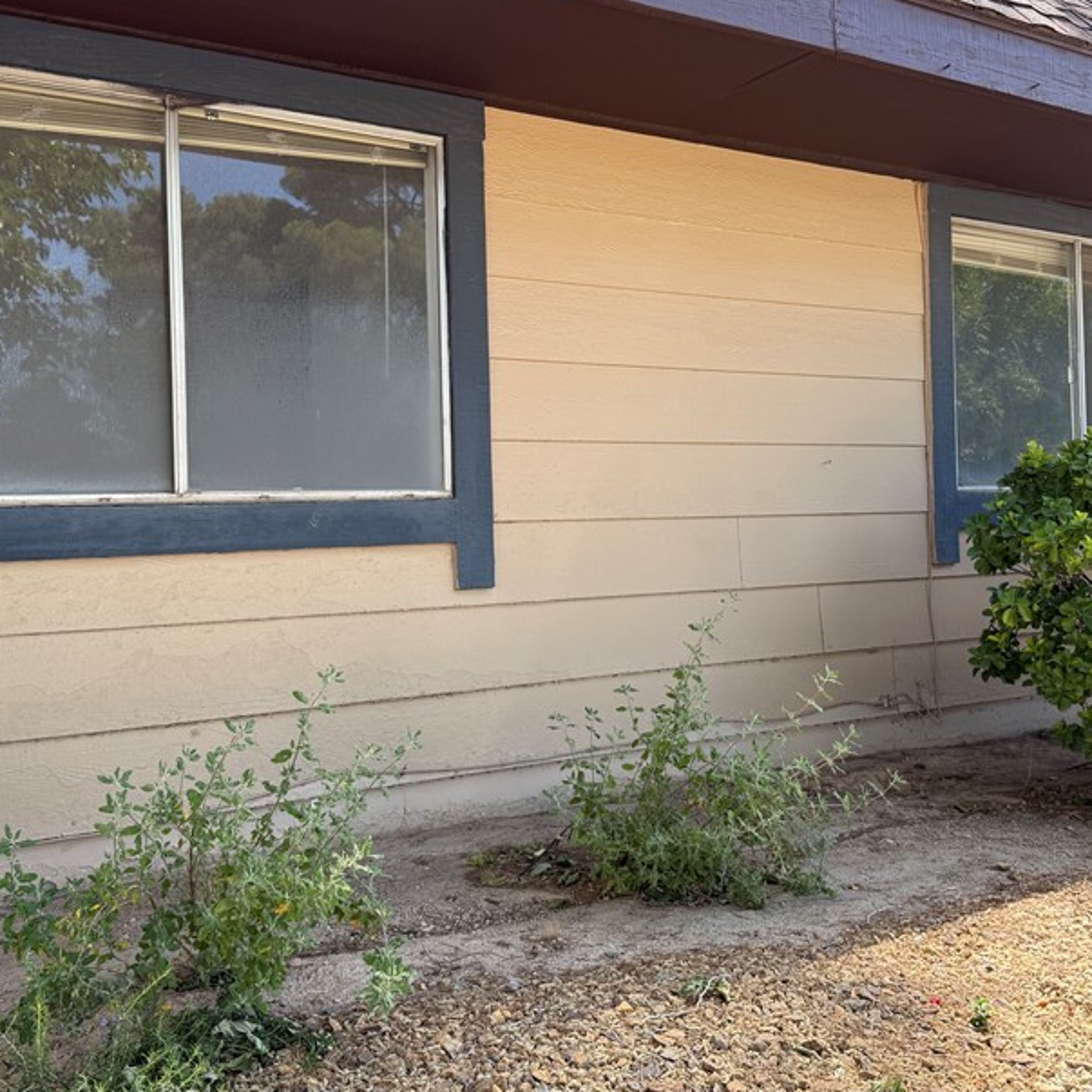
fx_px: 1285
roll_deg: +1.0
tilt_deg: +1.2
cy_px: 503
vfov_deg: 46.0
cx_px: 540
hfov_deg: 46.0
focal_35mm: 36
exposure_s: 1/765
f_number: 1.78
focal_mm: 6.76
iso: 80
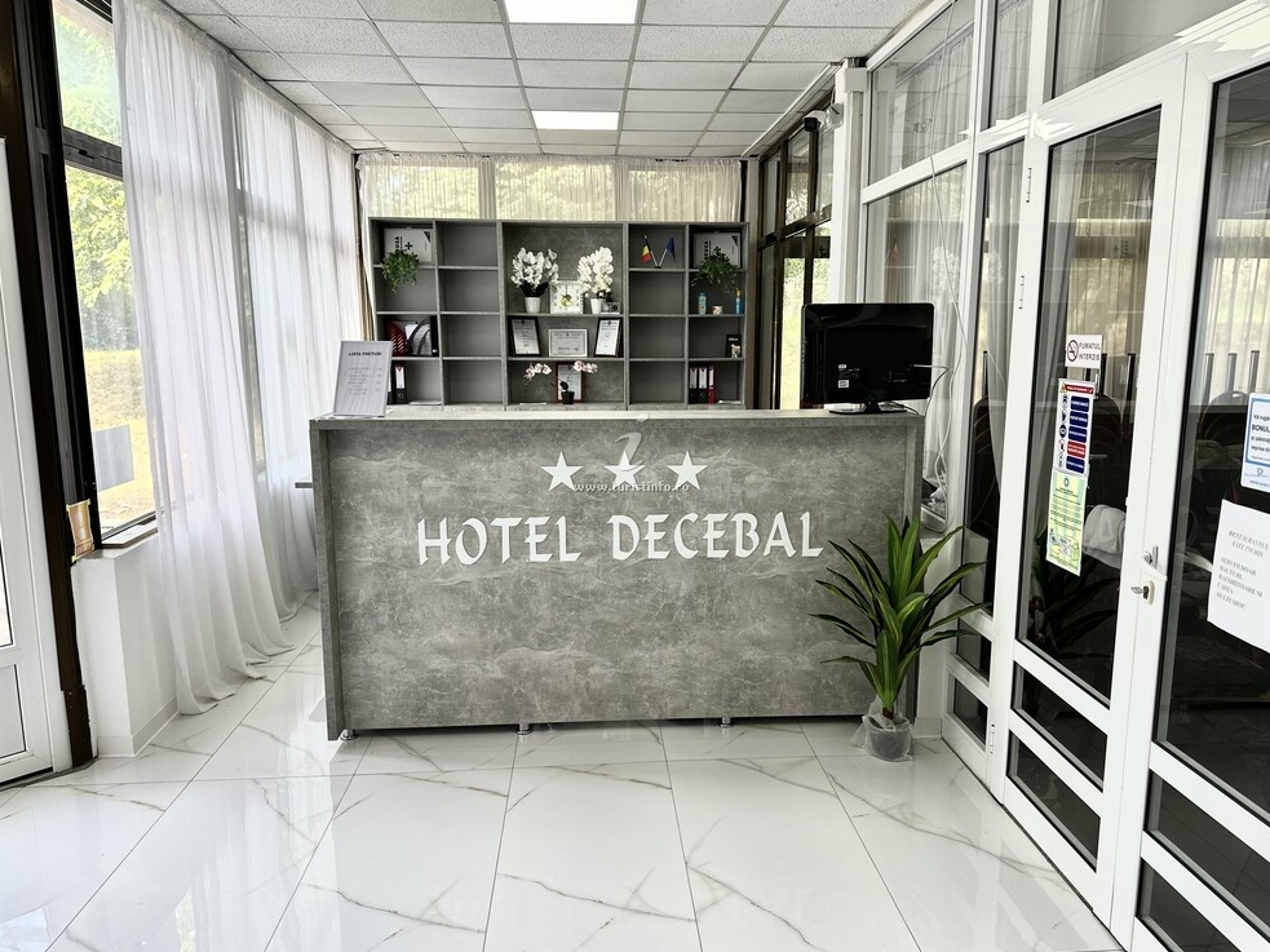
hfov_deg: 69.4
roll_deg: -0.1
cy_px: 475
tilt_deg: -10.4
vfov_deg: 54.9
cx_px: 656
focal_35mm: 25
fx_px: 917
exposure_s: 1/121
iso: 80
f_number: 1.78
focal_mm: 6.86
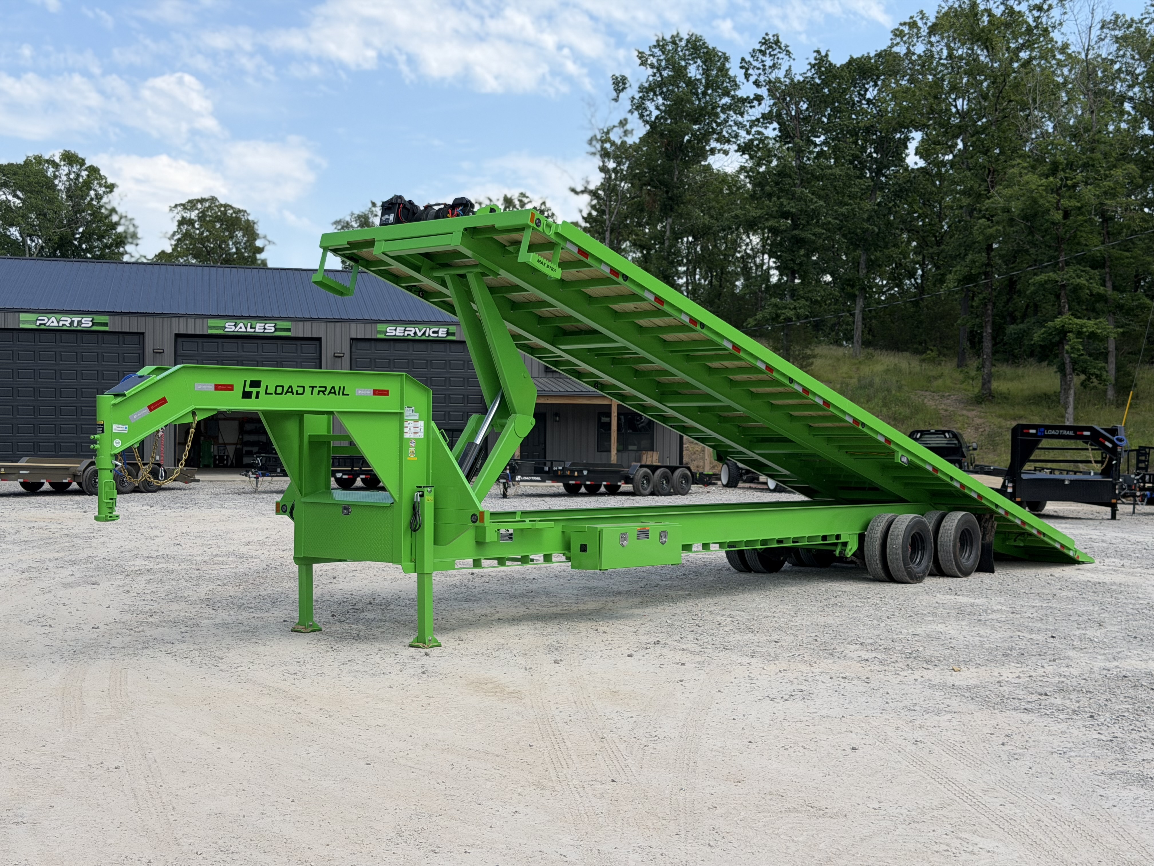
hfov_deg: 39.7
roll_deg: -0.5
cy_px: 433
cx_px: 577
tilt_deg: -0.9
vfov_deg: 30.3
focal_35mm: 48
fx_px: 1600
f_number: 1.78
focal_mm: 6.76
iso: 80
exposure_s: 1/3704
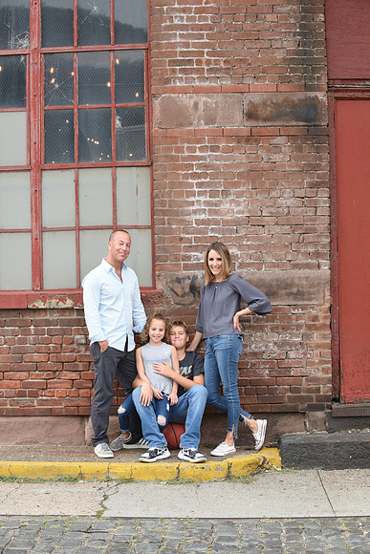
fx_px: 1078
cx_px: 185
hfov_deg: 19.5
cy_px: 277
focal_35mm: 70
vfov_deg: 28.8
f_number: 9
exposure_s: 1/250
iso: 800
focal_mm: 70
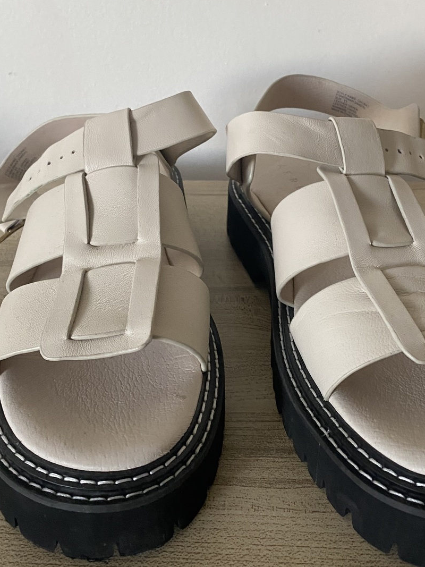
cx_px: 244
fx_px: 639
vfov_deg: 46.8
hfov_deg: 36.7
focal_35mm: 39
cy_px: 171
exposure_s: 1/60
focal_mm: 4.25
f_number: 1.8
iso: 250
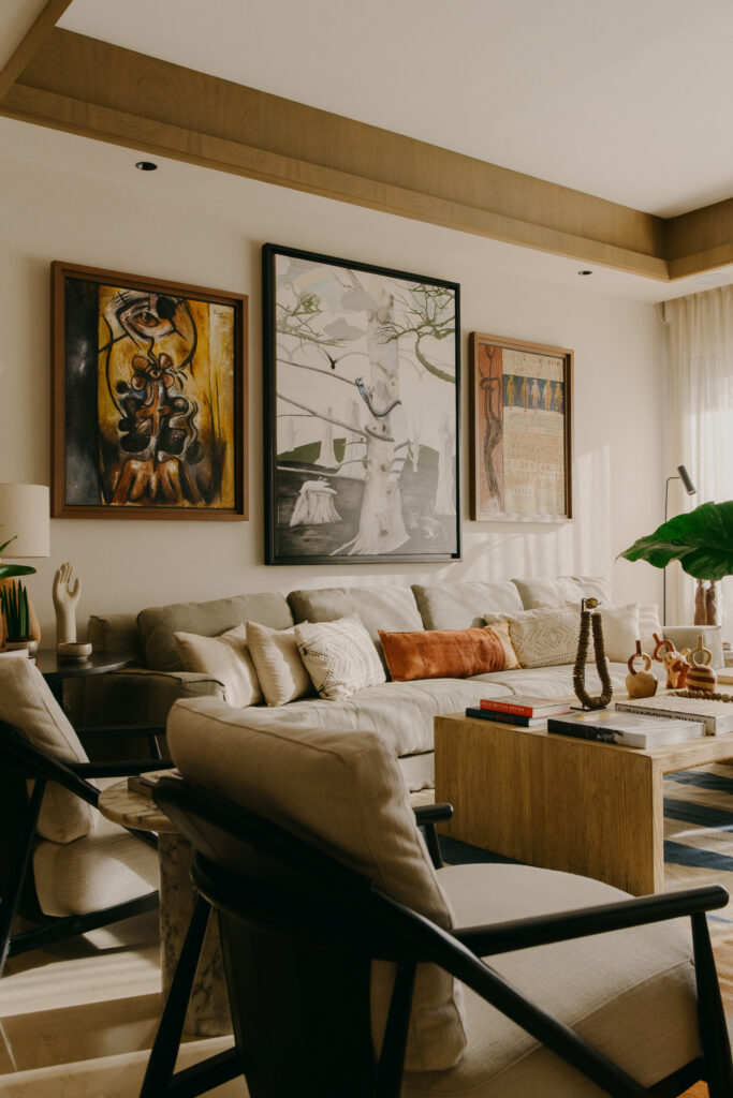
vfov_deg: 58.7
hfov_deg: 41.1
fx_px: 977
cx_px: 366
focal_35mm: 32
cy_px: 549
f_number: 7.1
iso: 400
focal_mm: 32
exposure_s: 1/200
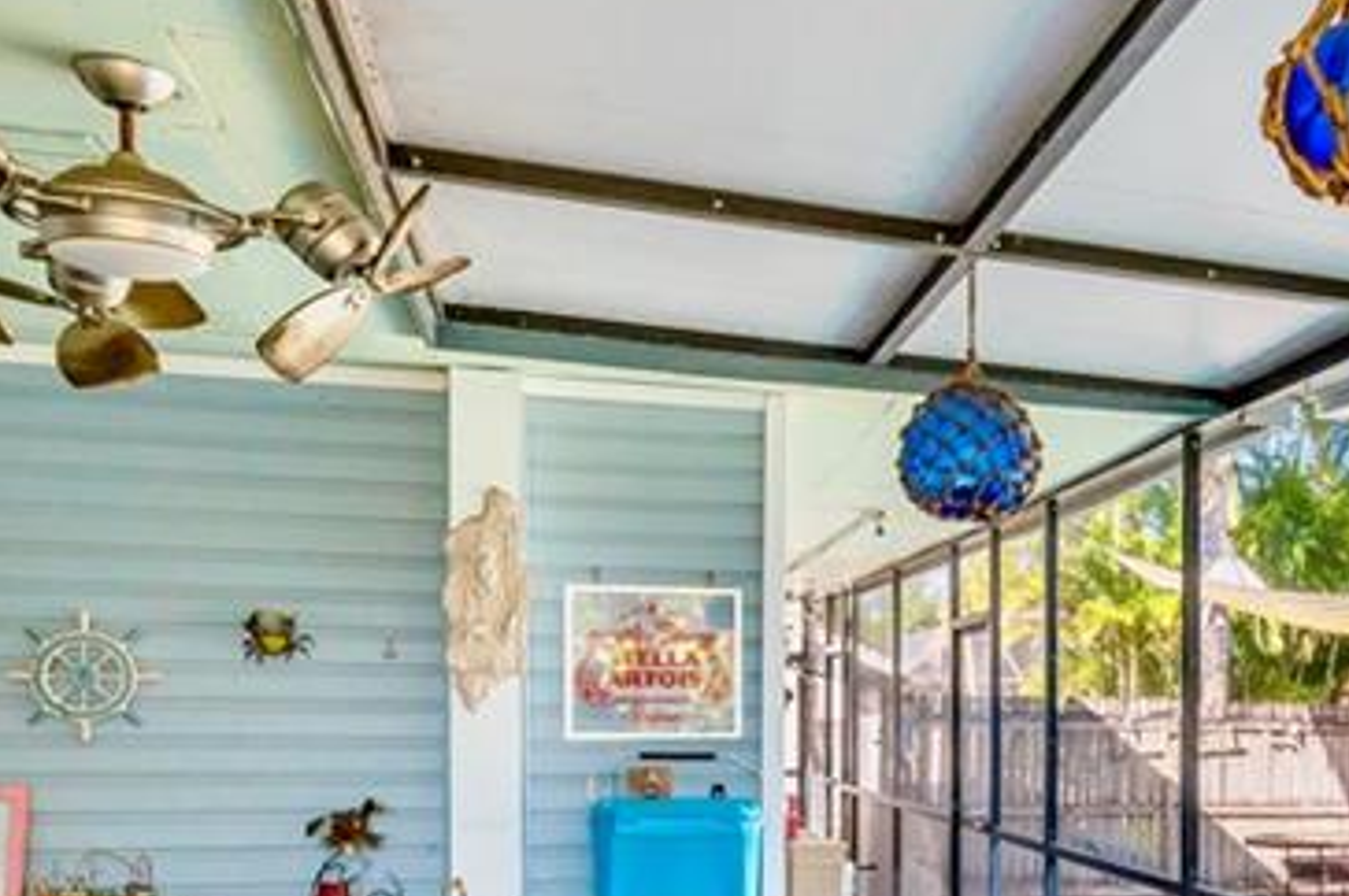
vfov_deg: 29.0
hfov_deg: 40.8
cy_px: 737
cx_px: 1179
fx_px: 1685
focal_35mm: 45
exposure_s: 1/60
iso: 250
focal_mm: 16
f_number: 9
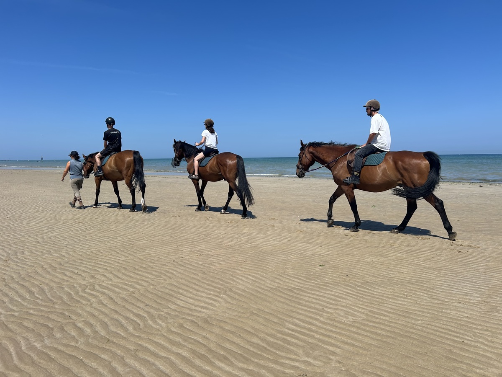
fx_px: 377
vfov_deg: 53.1
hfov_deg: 67.3
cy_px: 188
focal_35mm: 26
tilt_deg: -0.5
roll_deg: +0.0
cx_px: 251
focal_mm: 5.7
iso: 50
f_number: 1.5
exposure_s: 1/5882
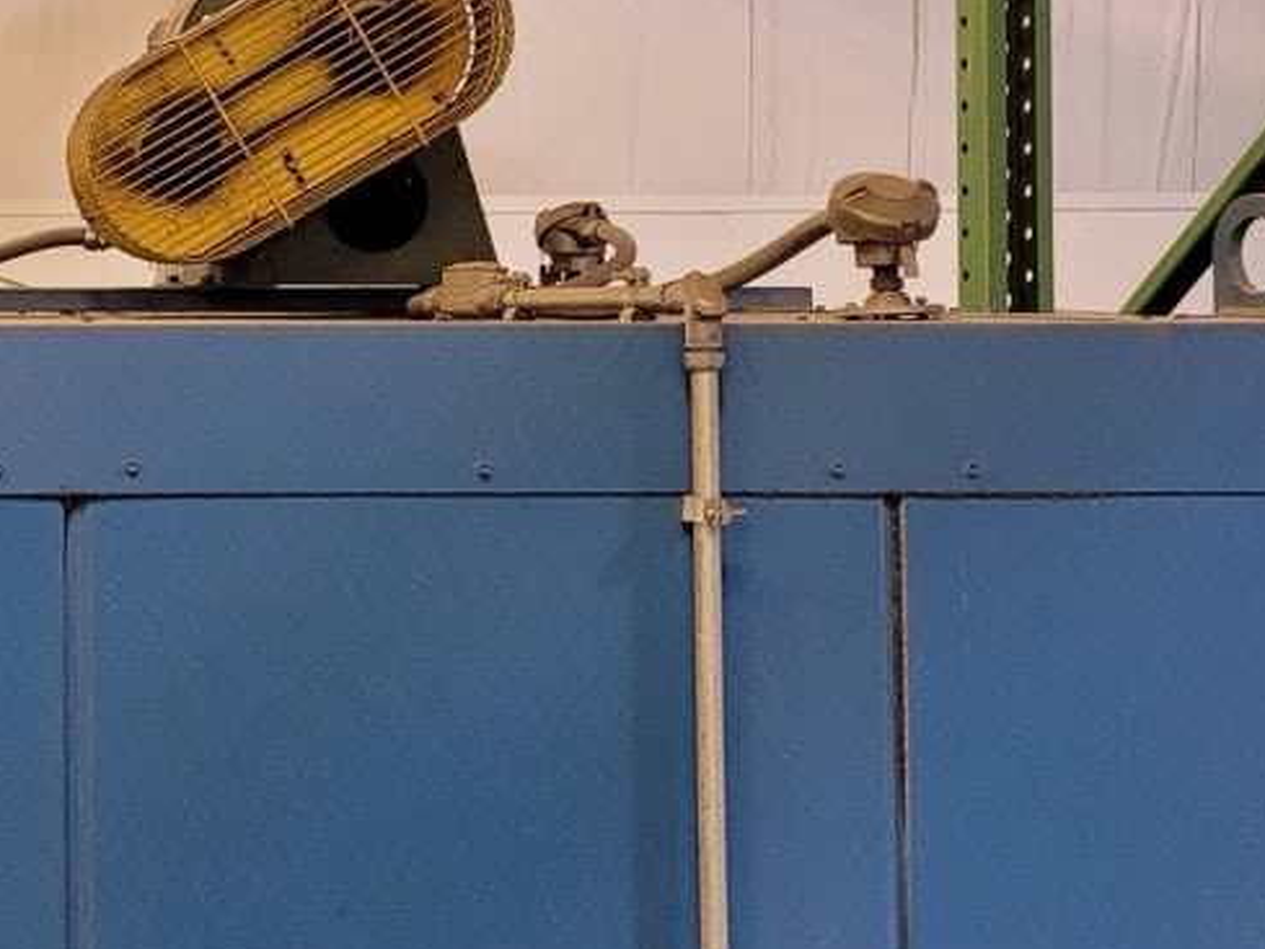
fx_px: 2486
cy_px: 240
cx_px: -375
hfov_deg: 24.8
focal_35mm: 68
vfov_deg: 21.4
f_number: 1.8
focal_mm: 5.4
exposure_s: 1/60
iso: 200
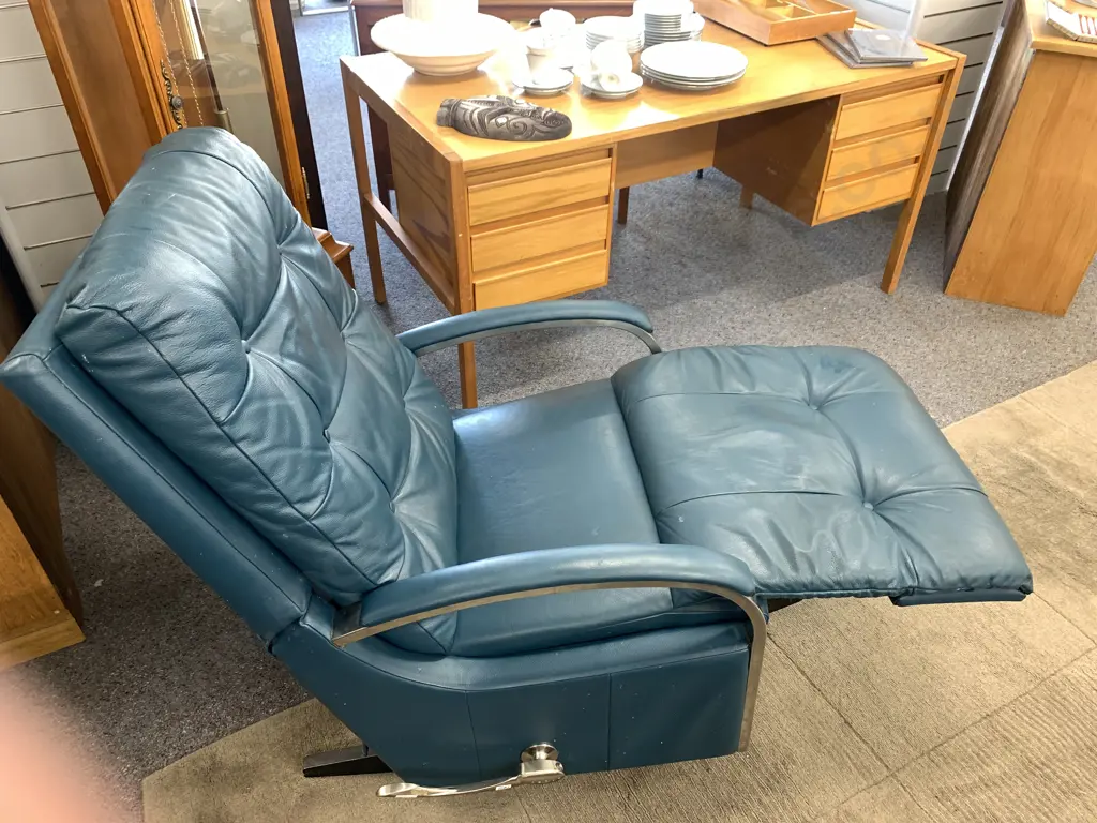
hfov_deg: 67.3
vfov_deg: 53.1
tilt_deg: -39.7
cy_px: 412
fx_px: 824
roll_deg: -0.9
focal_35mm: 26
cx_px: 548
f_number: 1.8
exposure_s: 1/50
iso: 125
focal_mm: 4.25
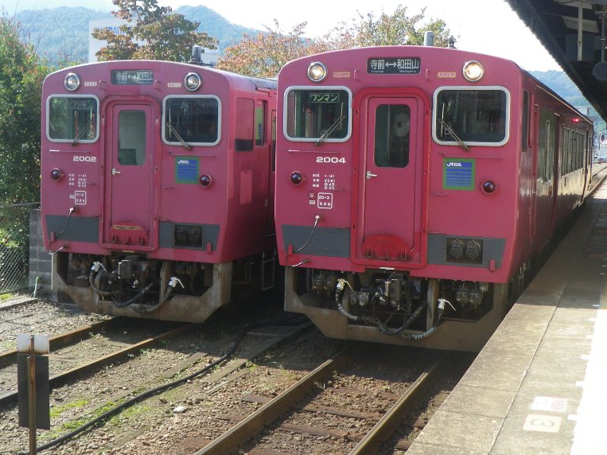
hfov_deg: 40.4
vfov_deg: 30.8
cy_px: 175
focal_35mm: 47
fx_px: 824
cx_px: 303
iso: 64
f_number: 3.8
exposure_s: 1/200
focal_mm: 6.2
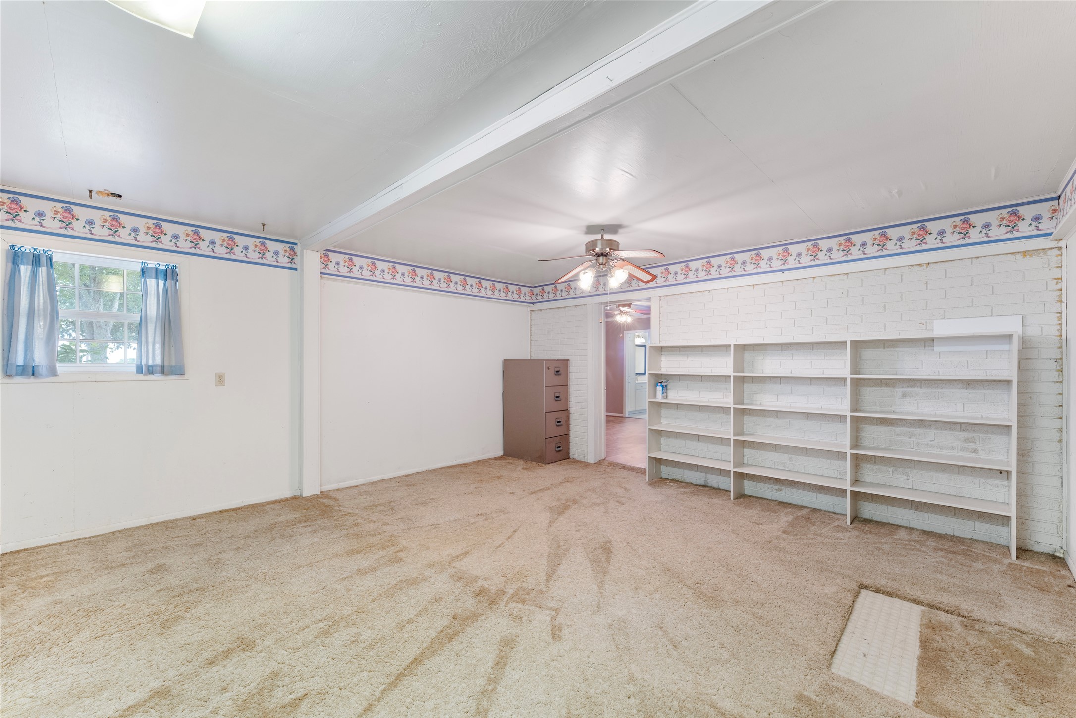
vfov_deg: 78.8
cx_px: 538
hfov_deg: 101.9
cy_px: 359
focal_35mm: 15
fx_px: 436
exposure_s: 1/3
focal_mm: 14.6
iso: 1000
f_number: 8
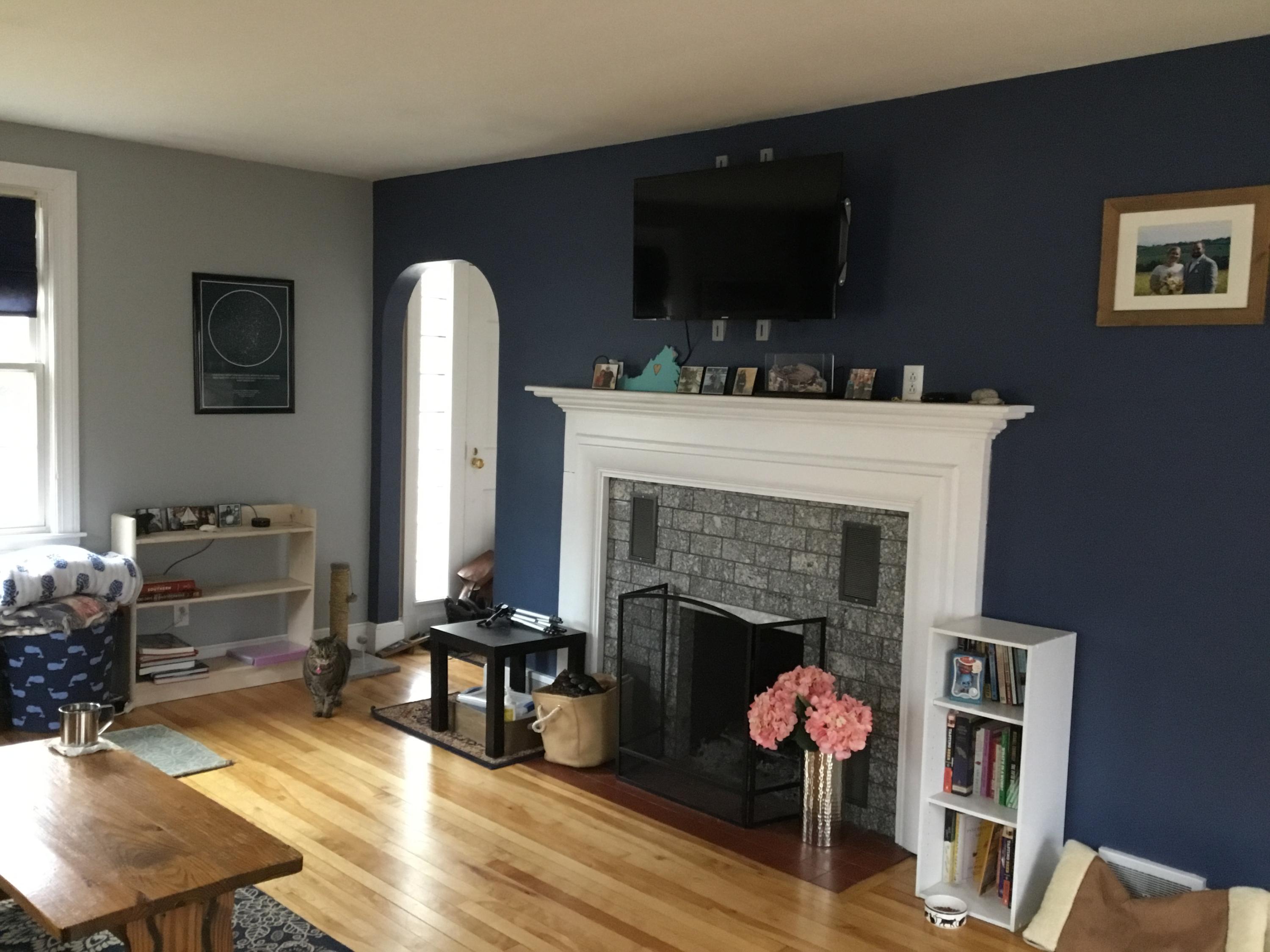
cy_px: 476
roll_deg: -1.3
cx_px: 635
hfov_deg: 58.4
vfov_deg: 45.4
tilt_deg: -5.4
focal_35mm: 31
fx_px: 1137
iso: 200
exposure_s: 1/20
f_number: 2.4
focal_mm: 3.3
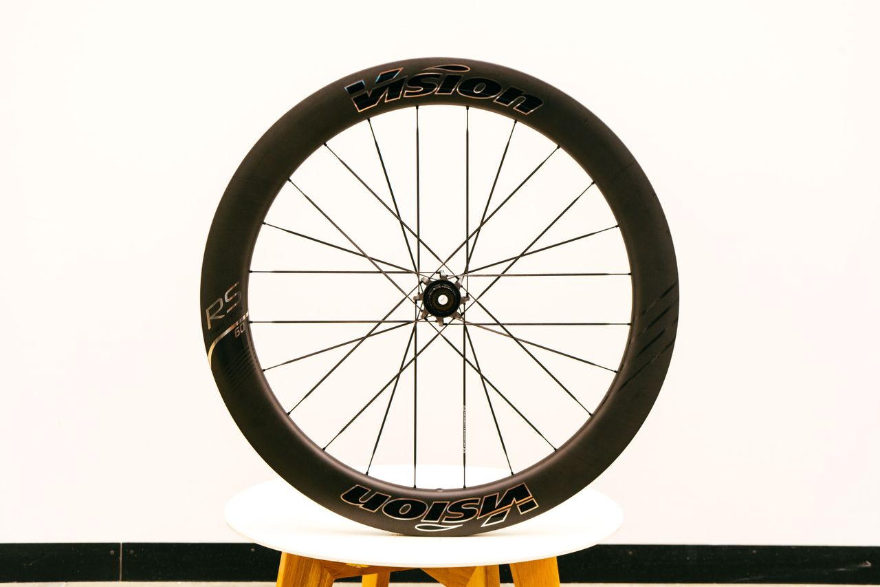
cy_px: 294
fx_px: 904
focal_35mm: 37
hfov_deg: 51.9
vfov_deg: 35.9
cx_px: 440
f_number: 7.1
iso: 1600
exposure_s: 1/125
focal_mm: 37
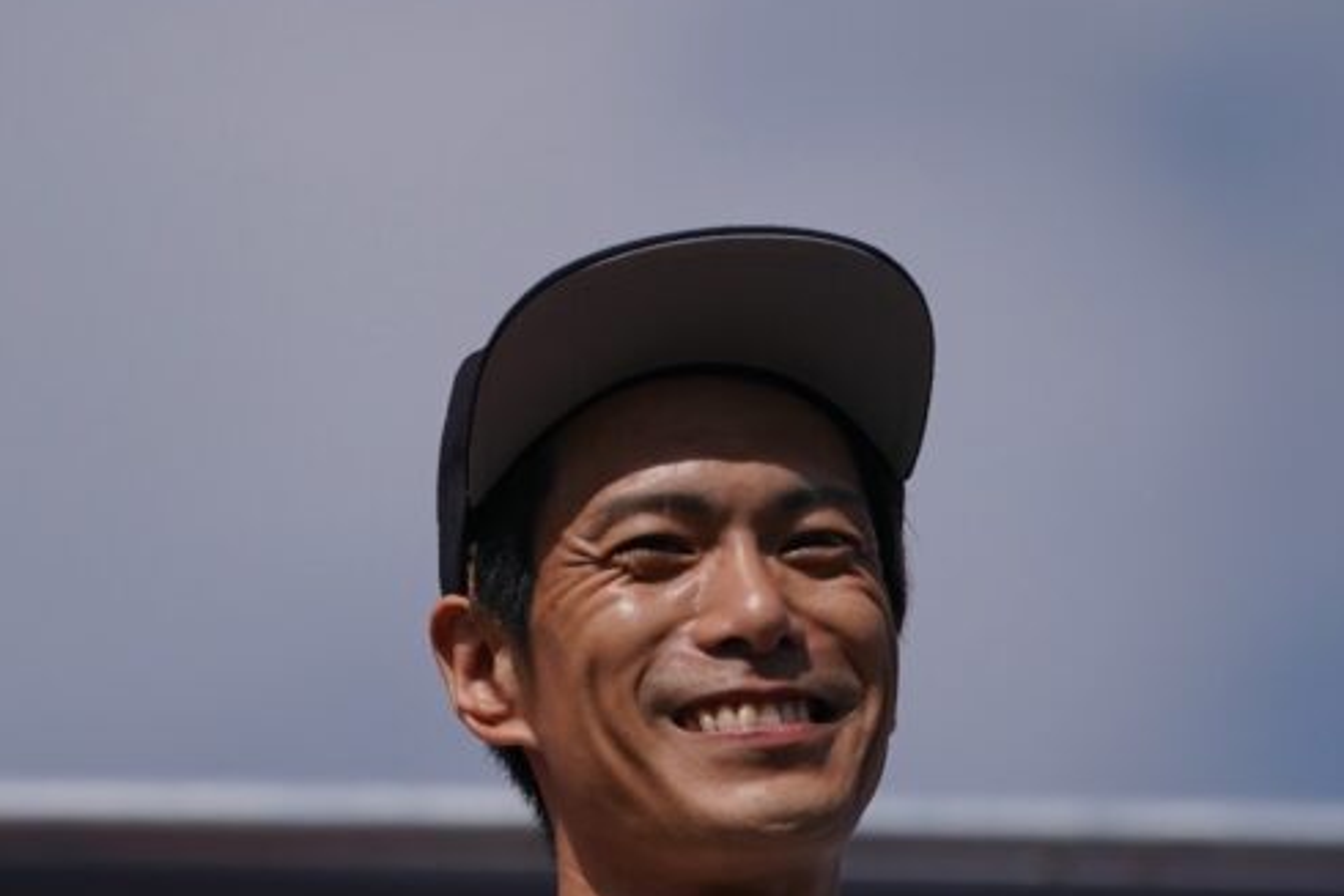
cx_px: 403
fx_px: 11651
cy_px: 659
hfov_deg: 6.6
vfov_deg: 4.4
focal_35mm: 312
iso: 640
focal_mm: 153
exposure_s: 1/32000
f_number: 2.8
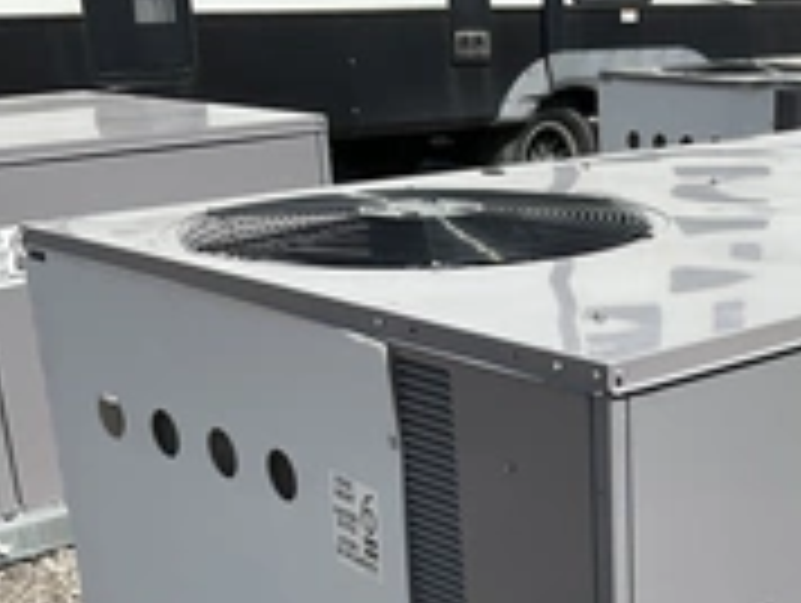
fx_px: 1506
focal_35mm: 65
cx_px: 675
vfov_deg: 21.7
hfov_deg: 28.9
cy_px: 616
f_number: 1.8
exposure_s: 1/2427
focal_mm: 3
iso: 25
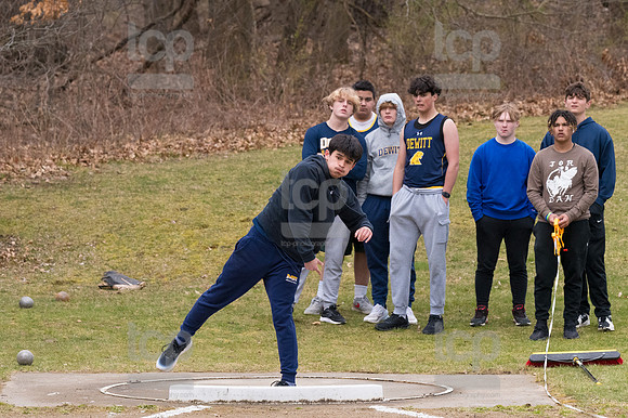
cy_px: 209
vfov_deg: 6.8
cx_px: 314
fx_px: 3522
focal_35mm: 202
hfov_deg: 10.2
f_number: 5
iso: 2000
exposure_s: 1/1600
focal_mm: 135
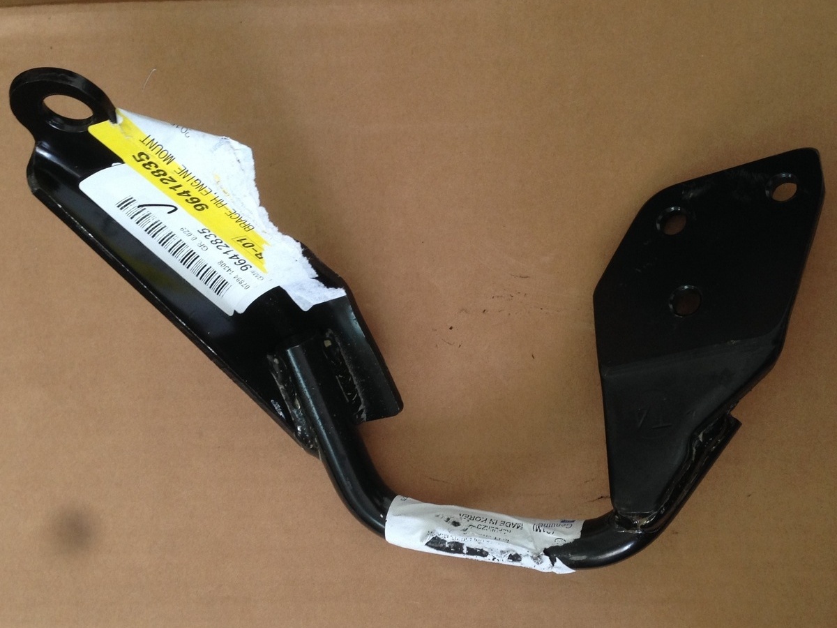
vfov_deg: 42.9
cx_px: 418
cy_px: 314
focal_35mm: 33
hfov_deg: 55.4
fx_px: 798
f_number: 2.4
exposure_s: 1/20
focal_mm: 4.12
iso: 100
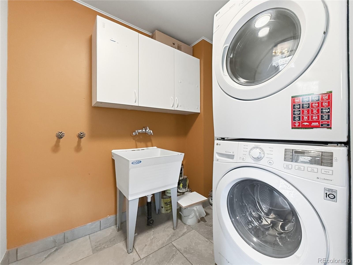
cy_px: 132
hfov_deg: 102.1
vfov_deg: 85.7
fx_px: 143
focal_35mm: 14
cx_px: 176
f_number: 2.2
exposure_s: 1/60
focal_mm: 2.2
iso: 320
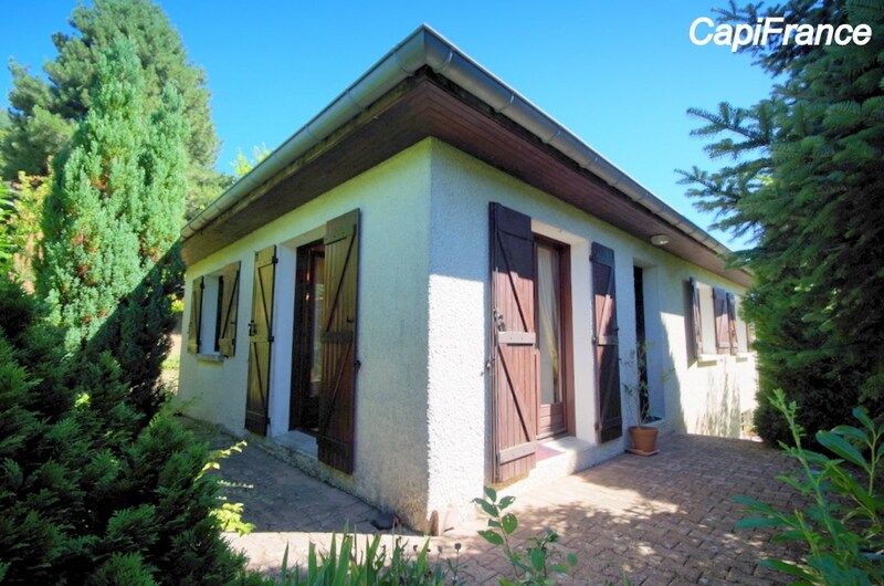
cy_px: 293
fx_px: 368
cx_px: 442
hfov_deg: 100.5
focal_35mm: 15
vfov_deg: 77.1
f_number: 6.3
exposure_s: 1/160
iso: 200
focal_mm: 10
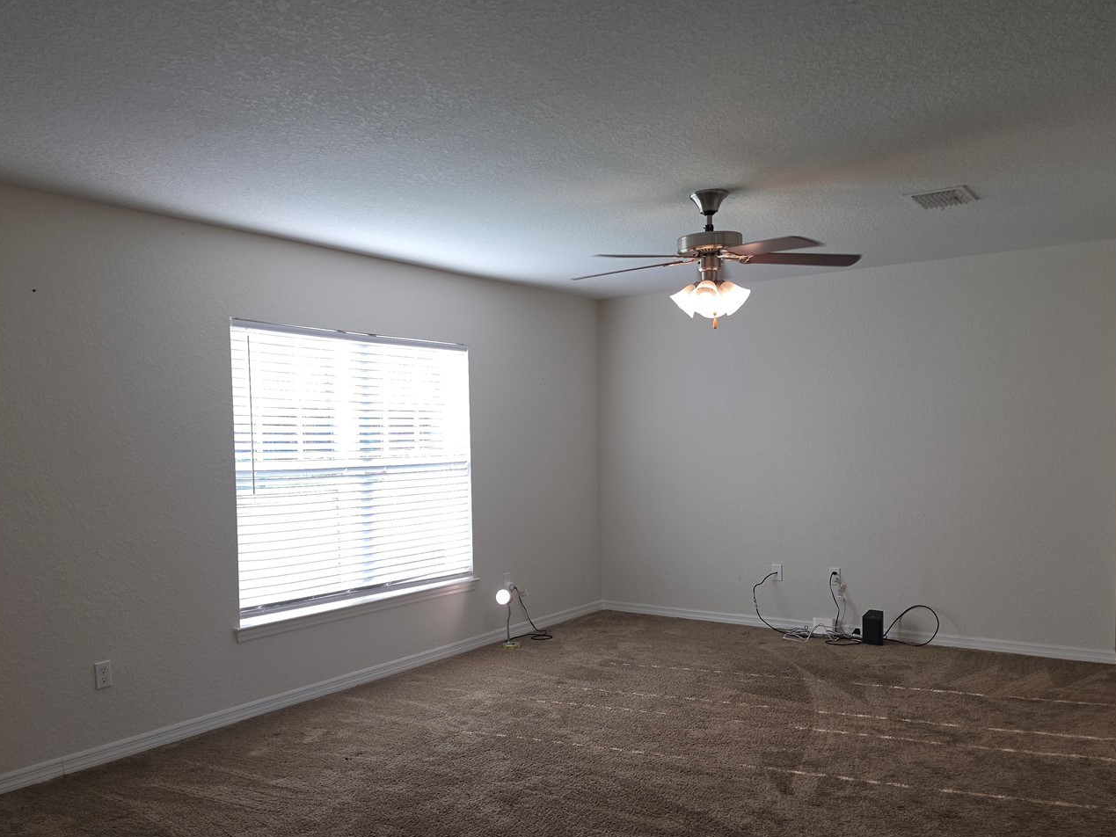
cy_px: 498
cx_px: 524
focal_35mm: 29
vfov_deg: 48.0
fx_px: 935
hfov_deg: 61.6
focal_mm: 6.5
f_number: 1.4
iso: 20
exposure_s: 1/120
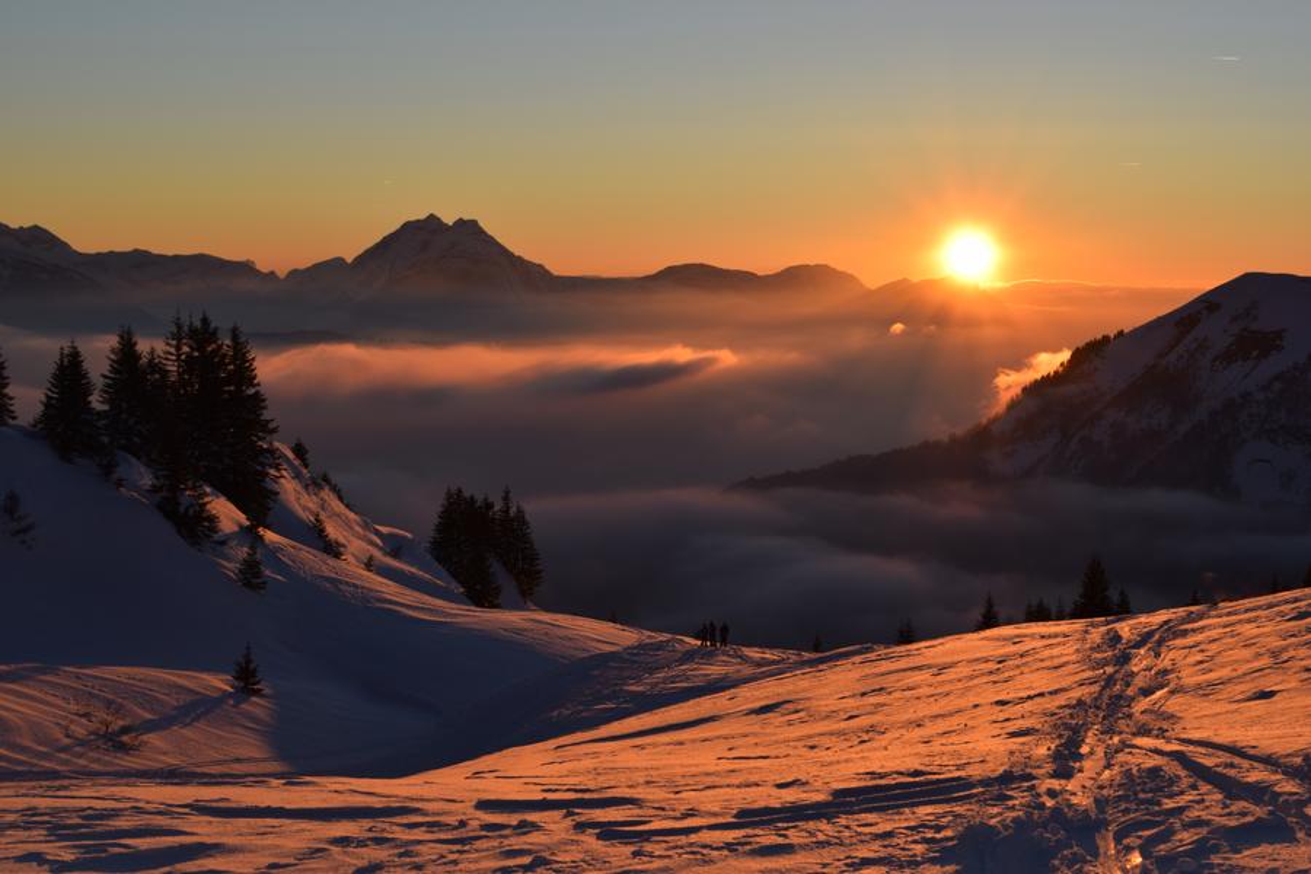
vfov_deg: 18.9
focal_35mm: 72
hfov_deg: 28.1
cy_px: 437
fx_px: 2622
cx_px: 656
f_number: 10
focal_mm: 48
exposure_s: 1/200
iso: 100
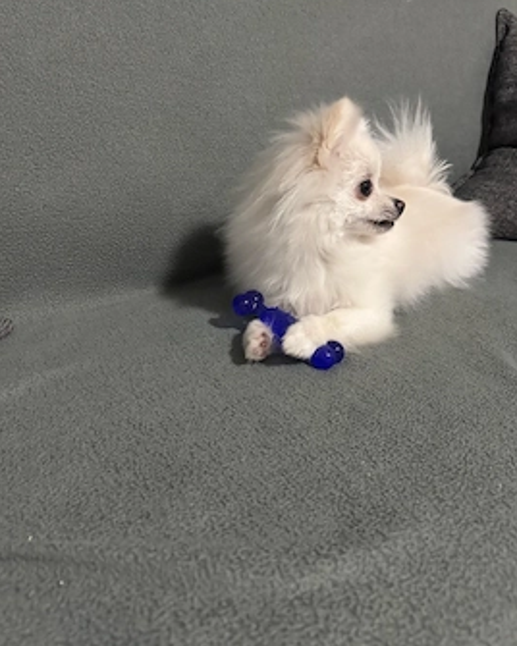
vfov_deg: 62.2
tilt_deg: -25.3
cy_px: 341
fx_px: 536
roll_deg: +0.7
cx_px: 268
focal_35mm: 28
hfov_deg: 51.5
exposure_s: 1/40
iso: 1000
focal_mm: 6.76
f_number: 1.78
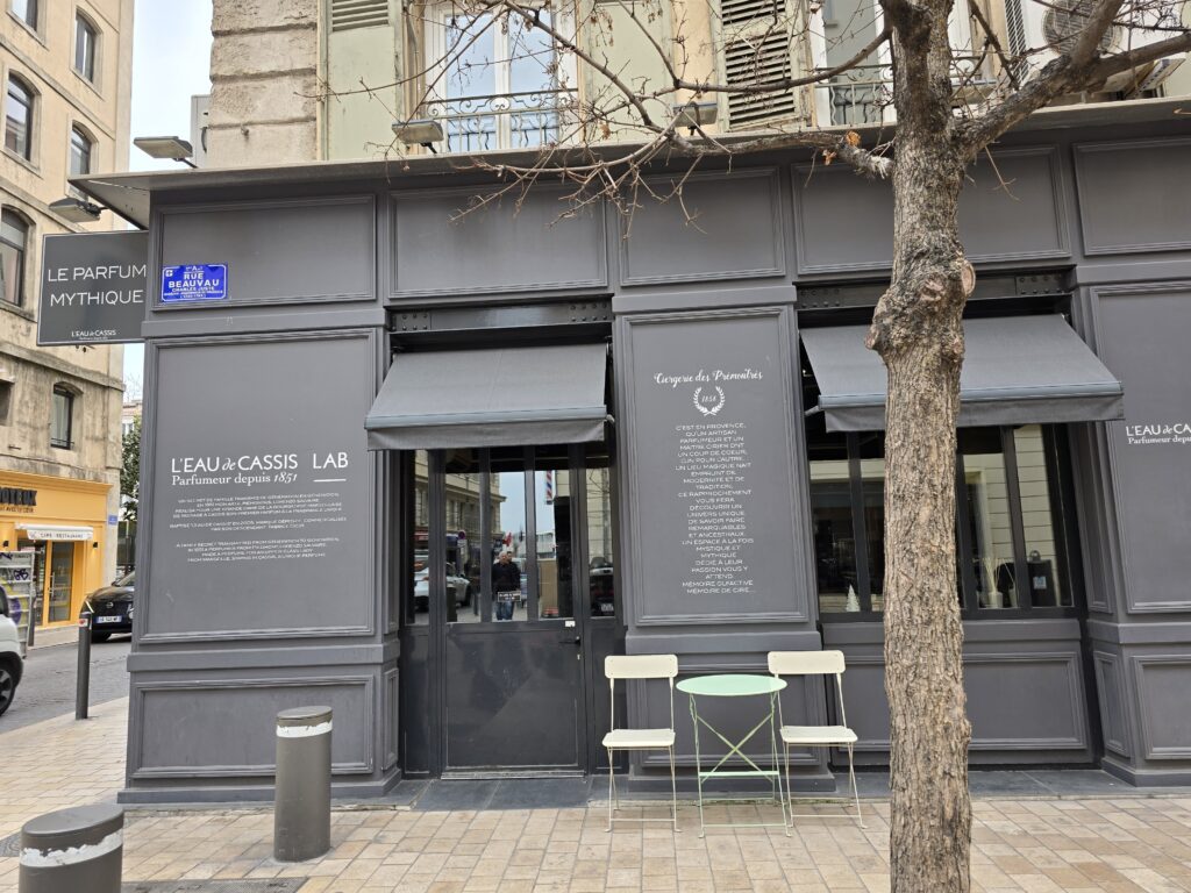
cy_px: 446
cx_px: 596
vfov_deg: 58.9
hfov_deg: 73.9
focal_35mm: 23
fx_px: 791
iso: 20
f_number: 1.7
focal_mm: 6.3
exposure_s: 1/180
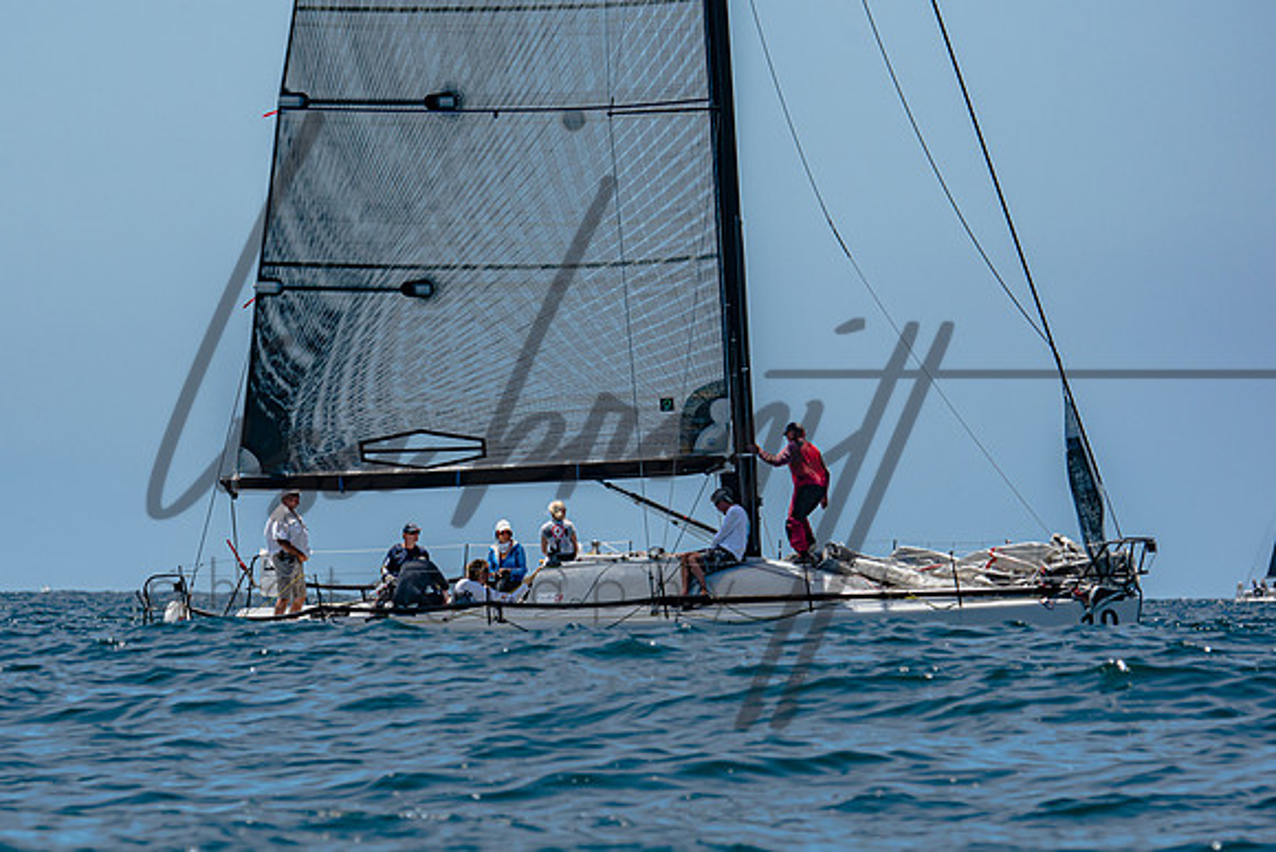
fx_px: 16137
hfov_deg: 4.5
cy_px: 480
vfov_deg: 3.0
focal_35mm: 455
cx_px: 535
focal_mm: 260
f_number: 5.6
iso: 200
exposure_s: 1/1600
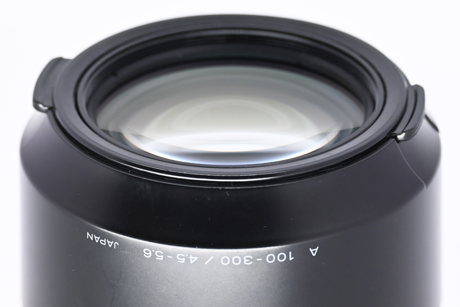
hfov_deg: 7.4
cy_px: 122
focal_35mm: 280
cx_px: 246
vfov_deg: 4.9
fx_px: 3578
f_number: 9
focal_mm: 145
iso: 500
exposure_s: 1/125
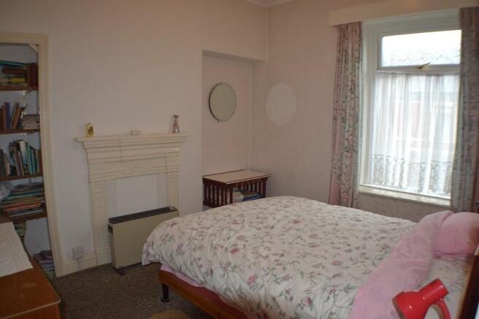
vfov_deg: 39.9
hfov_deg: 57.2
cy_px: 160
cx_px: 240
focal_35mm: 33
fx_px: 439
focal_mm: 22
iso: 400
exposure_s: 1/125
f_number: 3.8
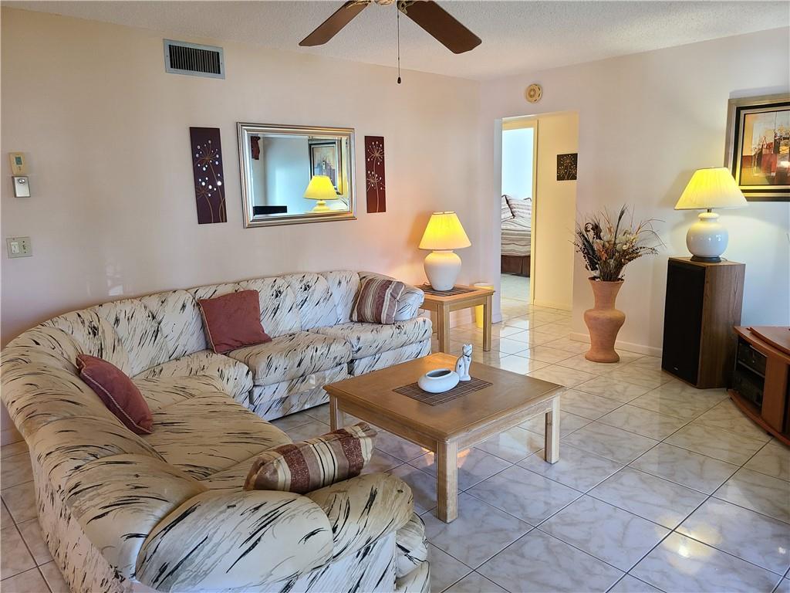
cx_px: 395
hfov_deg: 67.3
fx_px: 593
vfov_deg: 53.1
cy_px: 296
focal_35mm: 26
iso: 200
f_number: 1.8
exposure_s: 1/39
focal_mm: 5.4
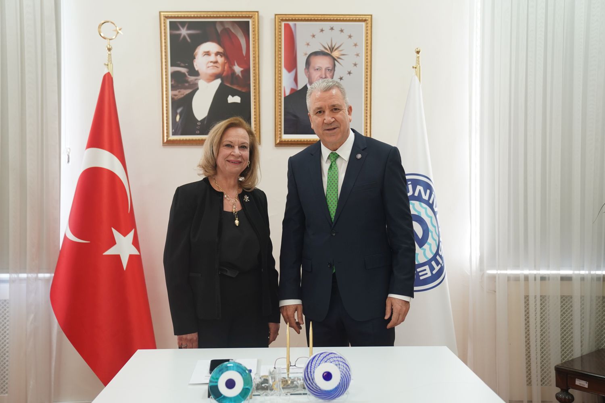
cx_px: 302
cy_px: 202
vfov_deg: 32.6
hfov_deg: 47.4
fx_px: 689
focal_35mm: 41
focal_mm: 41
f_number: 3.2
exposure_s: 1/100
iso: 1000
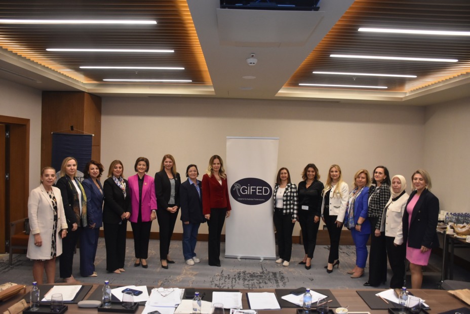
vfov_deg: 48.0
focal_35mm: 27
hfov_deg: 67.3
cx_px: 235
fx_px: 353
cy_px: 157
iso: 1600
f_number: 4
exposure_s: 1/60
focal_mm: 18
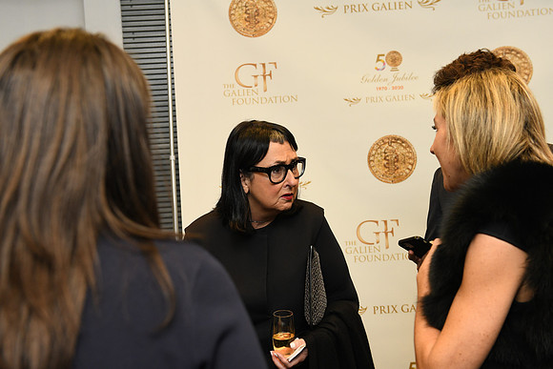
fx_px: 768
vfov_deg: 27.0
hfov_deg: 39.6
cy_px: 184
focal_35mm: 50
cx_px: 276
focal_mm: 50
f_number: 5.6
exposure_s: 1/125
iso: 2000
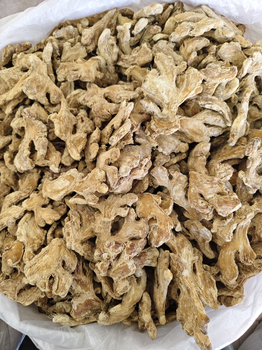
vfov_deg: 73.9
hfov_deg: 58.9
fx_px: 232
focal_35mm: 23
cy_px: 175
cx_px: 131
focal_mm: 5.56
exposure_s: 1/100
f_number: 1.88
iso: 542
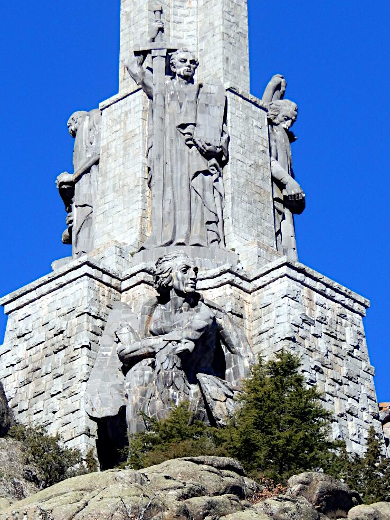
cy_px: 311
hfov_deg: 5.2
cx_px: 179
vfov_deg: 6.9
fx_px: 4280
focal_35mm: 285
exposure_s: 1/640
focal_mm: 41.7
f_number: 5.6
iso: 125
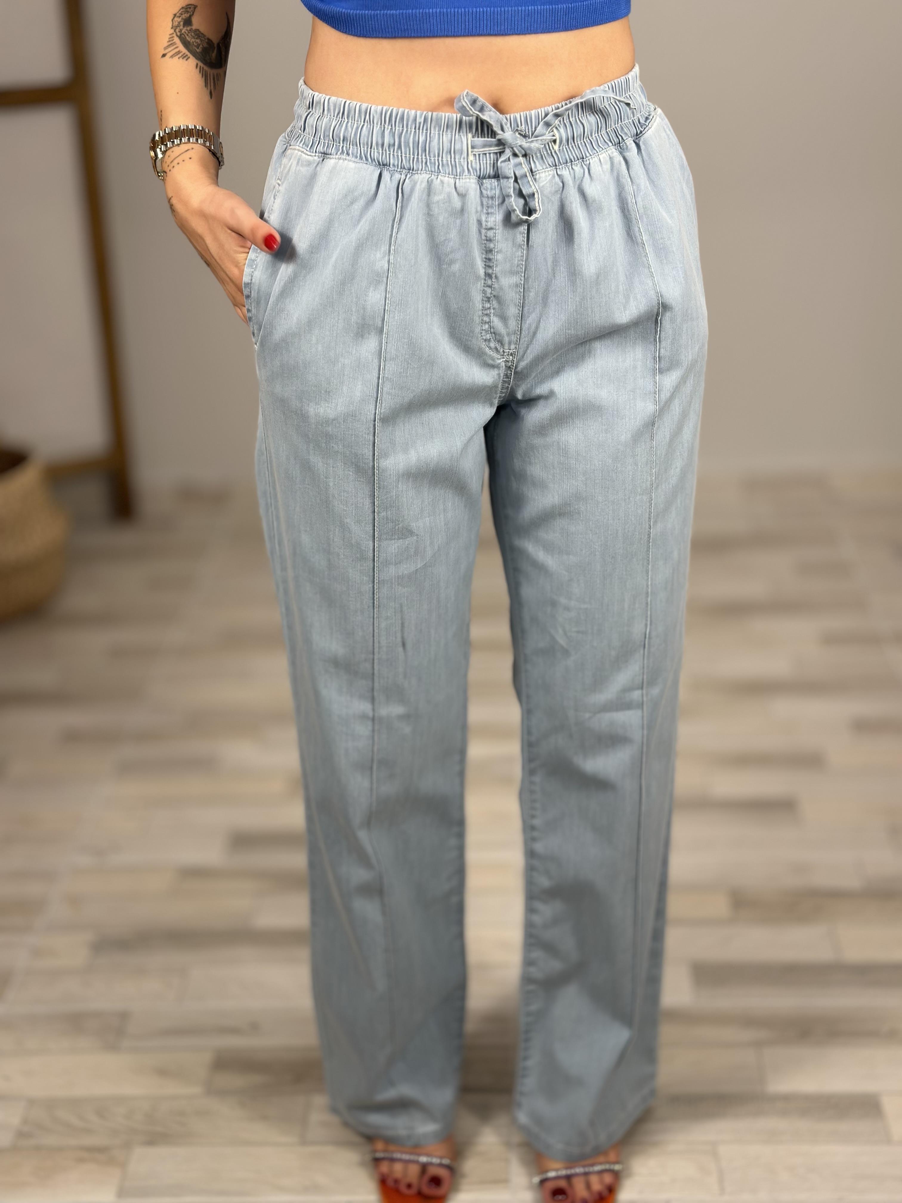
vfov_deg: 39.7
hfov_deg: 30.3
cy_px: 602
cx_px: 451
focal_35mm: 48
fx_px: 1668
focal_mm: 6.86
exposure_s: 1/100
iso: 80
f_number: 1.78
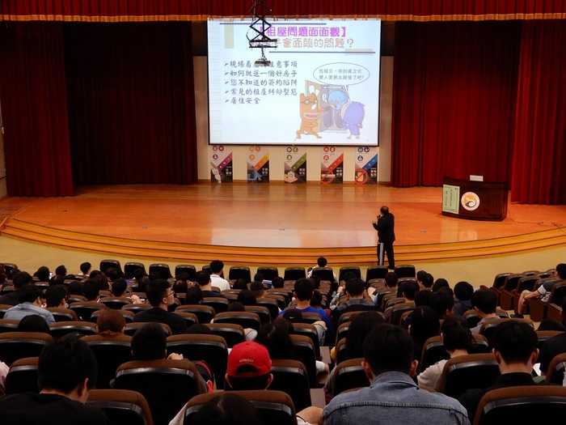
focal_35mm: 50
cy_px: 212
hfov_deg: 38.2
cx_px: 283
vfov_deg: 29.1
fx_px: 818
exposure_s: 1/5
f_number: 4
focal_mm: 8.9
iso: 200
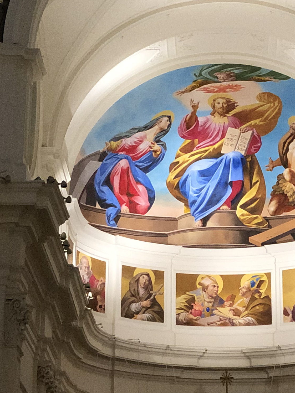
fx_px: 1579
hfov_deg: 10.7
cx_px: 211
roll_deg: +0.6
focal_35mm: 139
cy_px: -50
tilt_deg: +25.6
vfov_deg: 13.9
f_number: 2.4
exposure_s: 1/33
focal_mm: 6
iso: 125
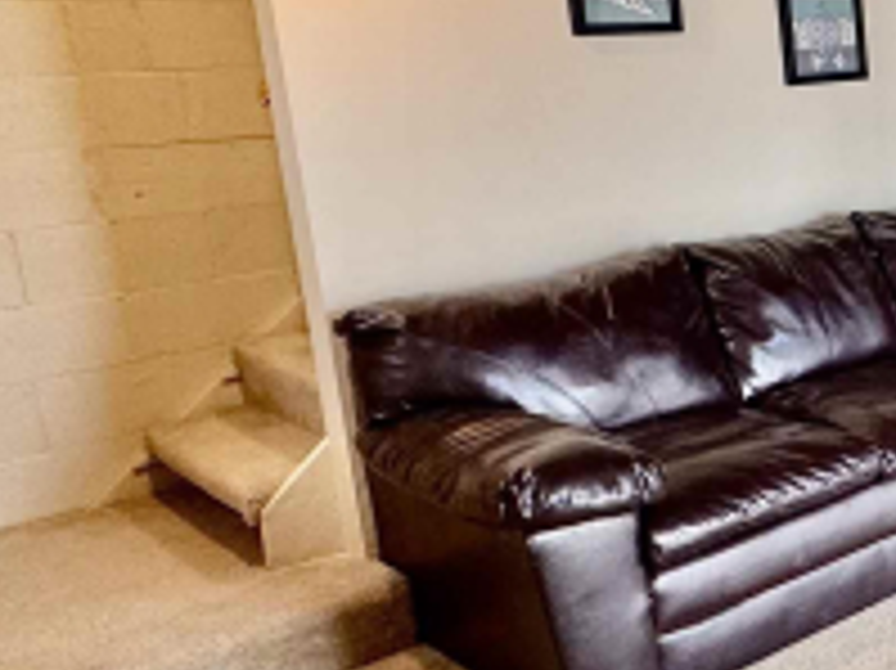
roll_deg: +1.0
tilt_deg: -10.5
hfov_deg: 30.0
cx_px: 1227
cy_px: 243
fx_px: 1216
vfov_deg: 30.7
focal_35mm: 47
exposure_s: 1/60
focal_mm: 2.22
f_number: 2.2
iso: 200
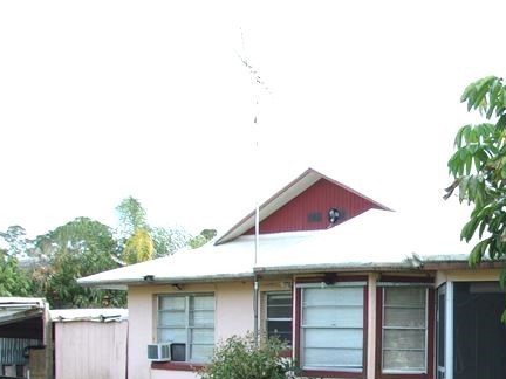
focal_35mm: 64
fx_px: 936
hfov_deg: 28.0
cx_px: 532
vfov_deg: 22.0
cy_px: 385
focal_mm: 4.9
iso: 80
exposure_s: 1/280
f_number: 3
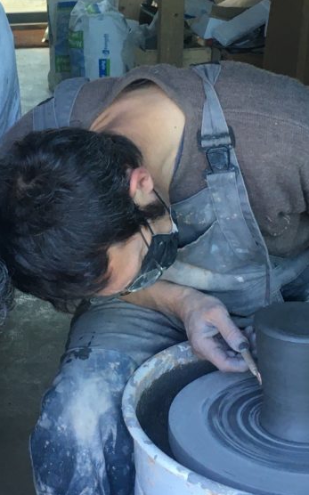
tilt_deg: -16.7
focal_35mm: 83
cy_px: 167
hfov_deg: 15.5
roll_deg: +2.3
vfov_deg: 24.8
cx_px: 29
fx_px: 1120
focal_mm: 4.15
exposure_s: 1/33
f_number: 2.2
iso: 32
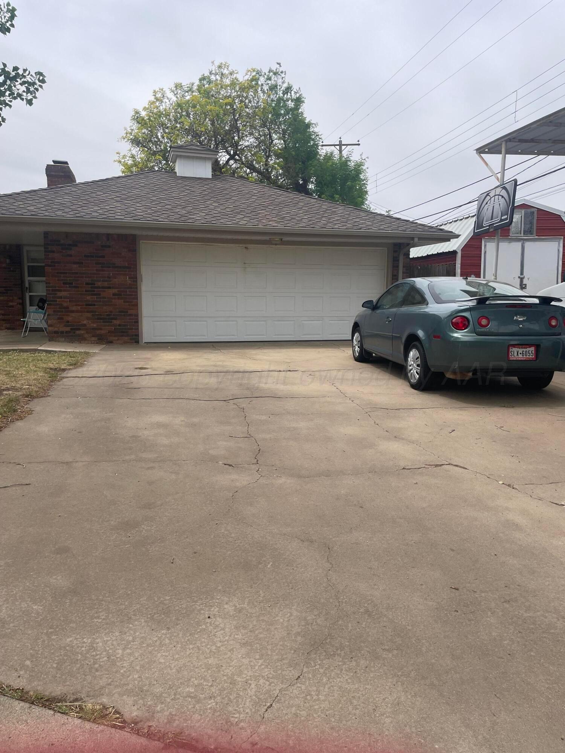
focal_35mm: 26
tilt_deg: -6.9
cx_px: 282
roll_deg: -1.5
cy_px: 376
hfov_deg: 53.1
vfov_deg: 67.3
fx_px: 566
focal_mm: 4.2
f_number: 1.6
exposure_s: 1/3300
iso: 32
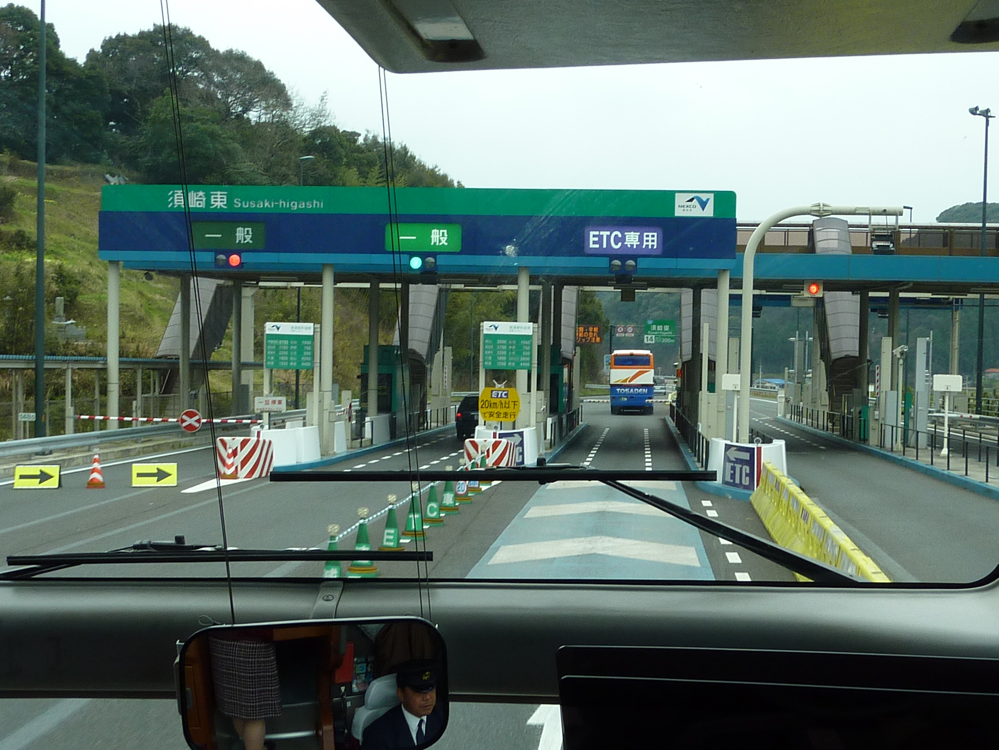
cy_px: 375
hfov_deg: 37.5
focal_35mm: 51
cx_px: 500
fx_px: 1472
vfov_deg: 28.6
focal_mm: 4.7
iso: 80
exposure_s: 1/160
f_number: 4
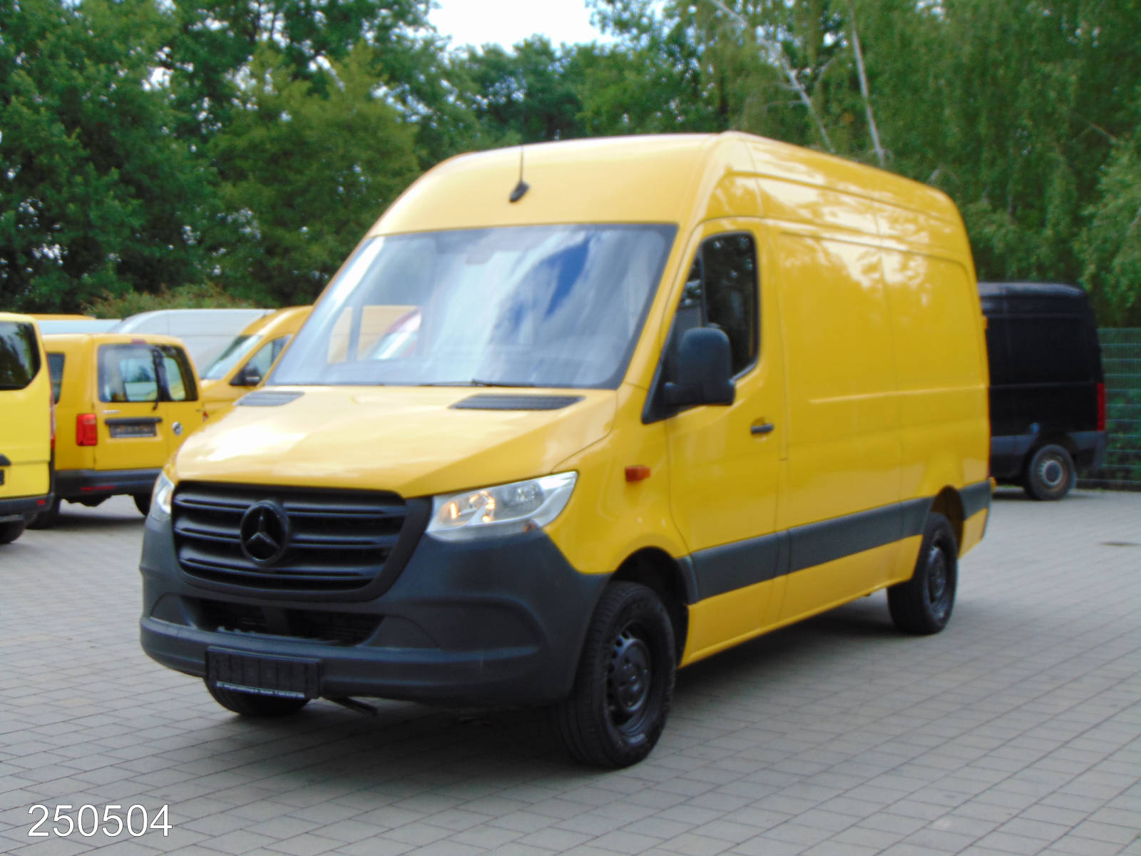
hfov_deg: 38.2
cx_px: 570
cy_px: 428
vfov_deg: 29.1
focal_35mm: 50
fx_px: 1648
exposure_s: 1/320
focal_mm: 9
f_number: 3.5
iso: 80
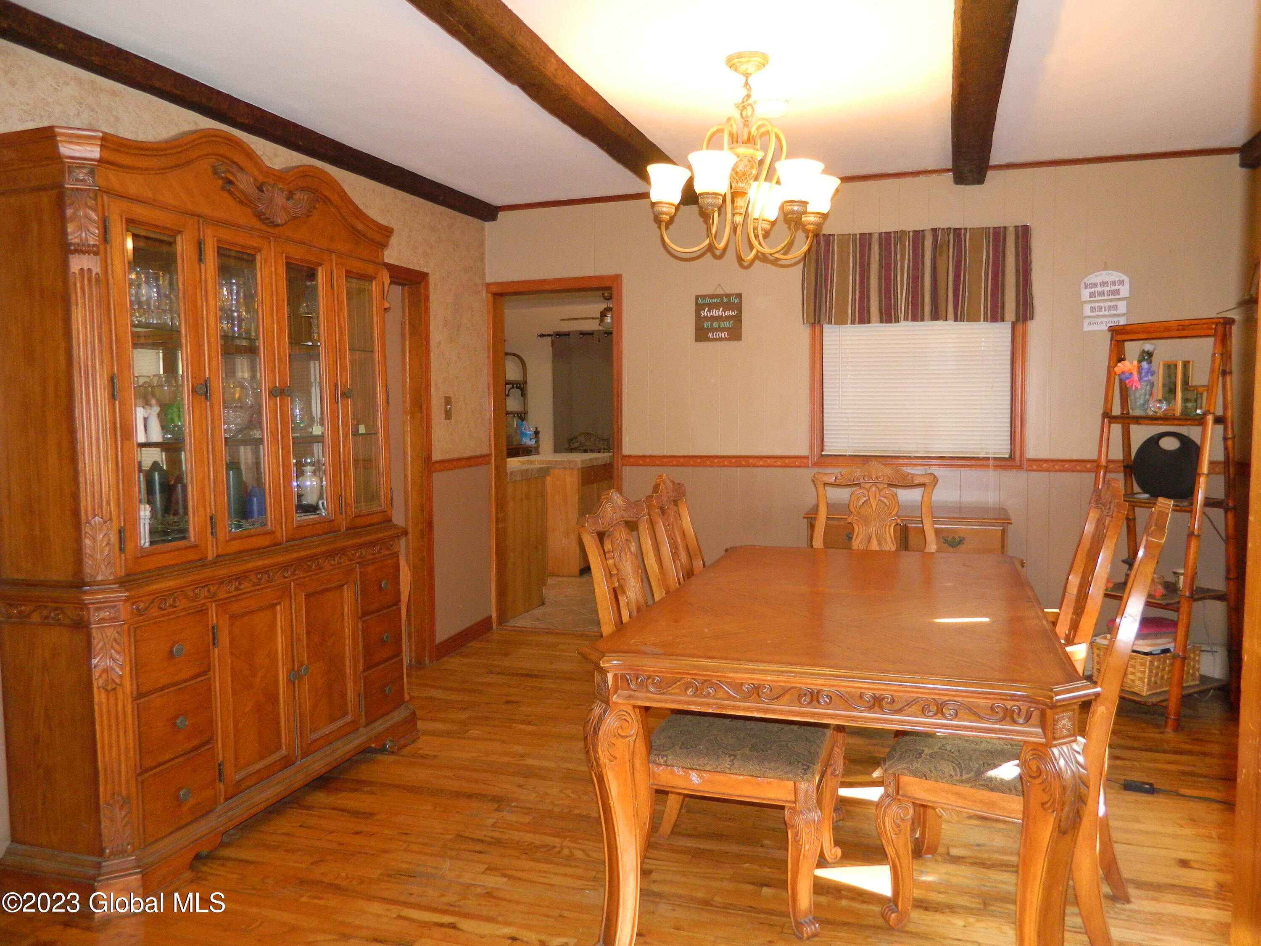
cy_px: 473
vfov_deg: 54.9
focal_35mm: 25
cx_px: 630
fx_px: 911
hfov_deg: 69.4
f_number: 3.1
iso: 280
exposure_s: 1/30
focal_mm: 4.5
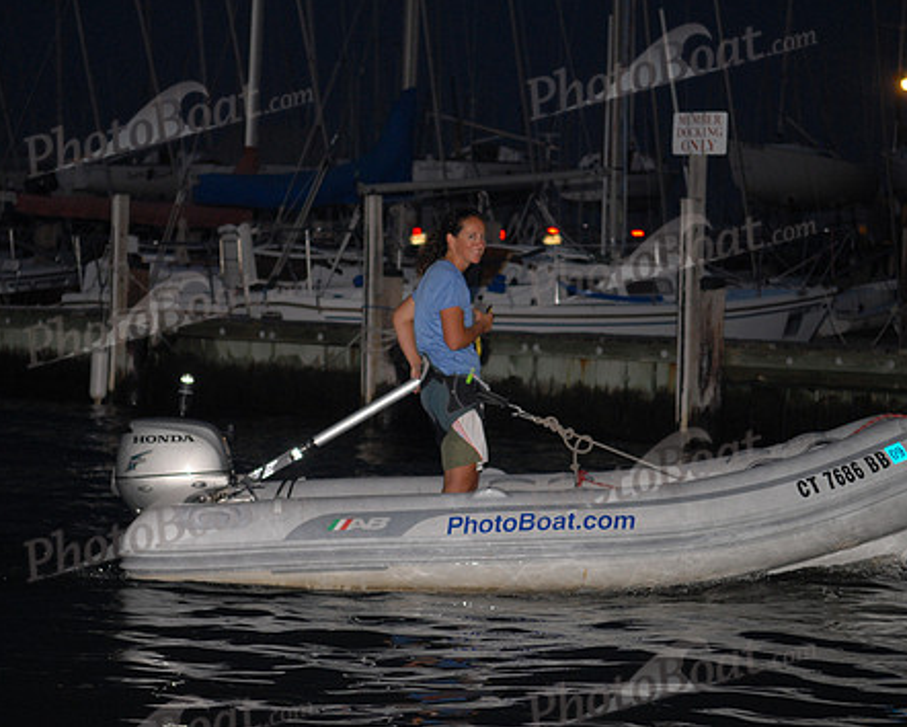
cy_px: 392
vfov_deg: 15.2
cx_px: 421
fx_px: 2729
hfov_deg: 18.9
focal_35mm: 102
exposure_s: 1/200
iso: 320
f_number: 2.8
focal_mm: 55
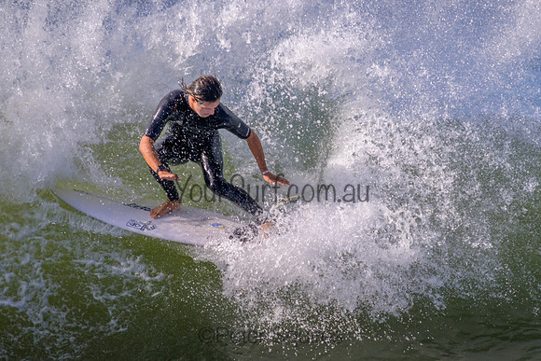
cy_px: 150
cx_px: 381
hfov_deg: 1.8
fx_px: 16917
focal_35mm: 1126
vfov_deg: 1.2
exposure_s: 1/2000
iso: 1000
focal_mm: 800
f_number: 11
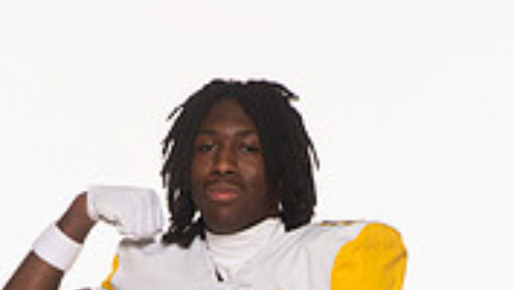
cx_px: 235
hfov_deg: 13.0
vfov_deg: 7.0
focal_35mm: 165
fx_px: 2251
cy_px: 635
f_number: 7.1
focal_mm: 62
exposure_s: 1/320
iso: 800
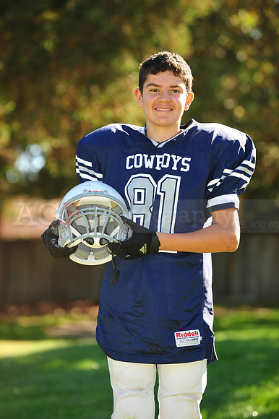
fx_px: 2095
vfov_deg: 11.4
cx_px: 140
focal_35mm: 180
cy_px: 210
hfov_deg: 7.6
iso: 200
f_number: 4.5
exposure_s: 1/250
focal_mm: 180
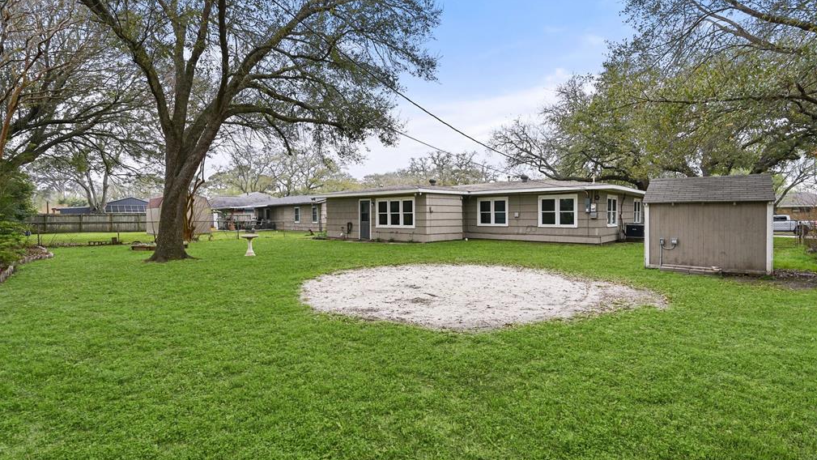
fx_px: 368
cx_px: 414
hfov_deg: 95.9
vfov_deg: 63.8
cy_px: 208
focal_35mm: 17
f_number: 8
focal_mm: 16
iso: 64
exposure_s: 1/200
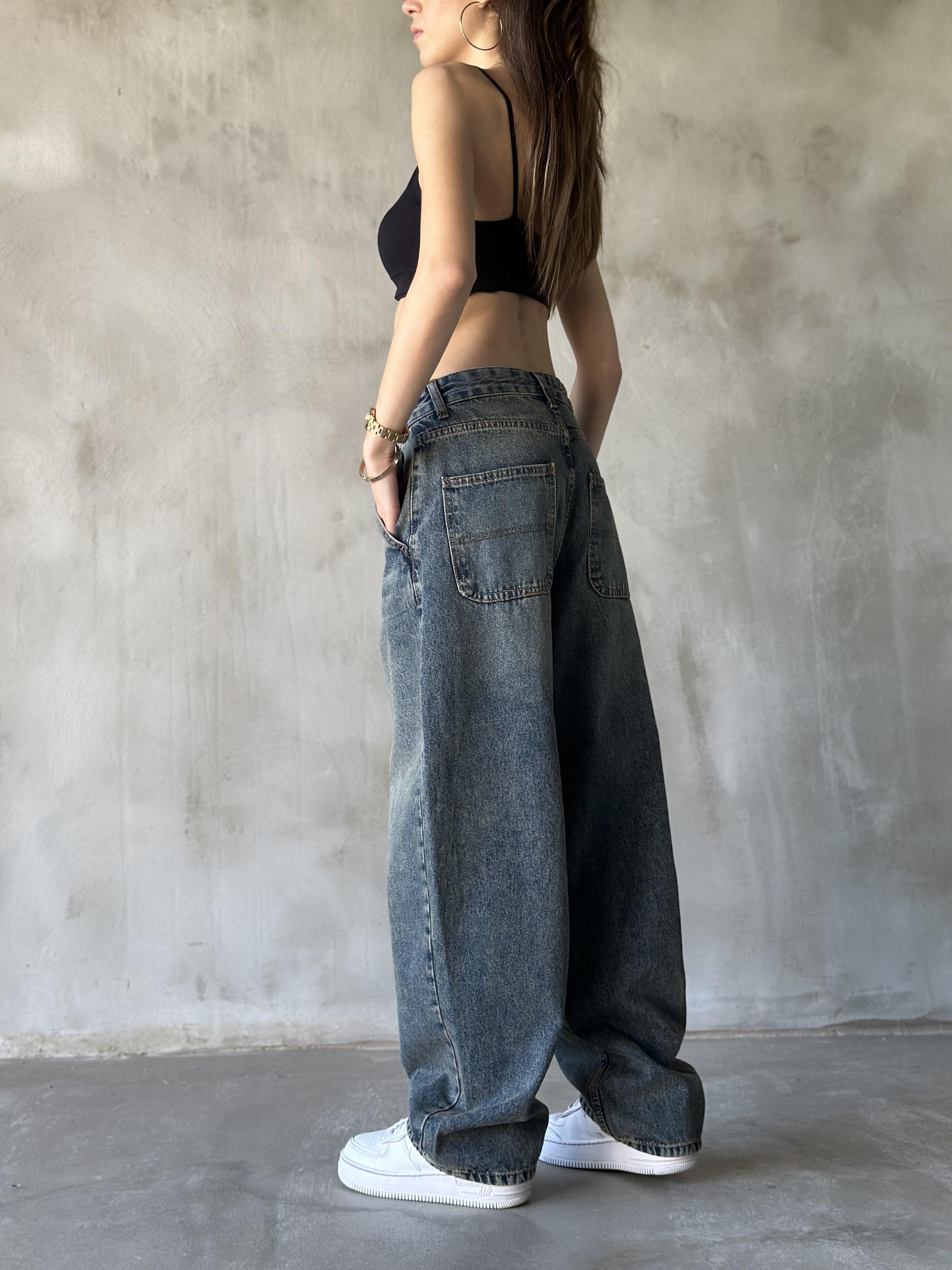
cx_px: 476
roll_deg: +0.4
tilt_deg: +1.8
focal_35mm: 48
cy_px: 635
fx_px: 1760
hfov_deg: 30.3
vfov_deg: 39.7
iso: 160
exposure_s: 1/60
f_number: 1.78
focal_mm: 6.86
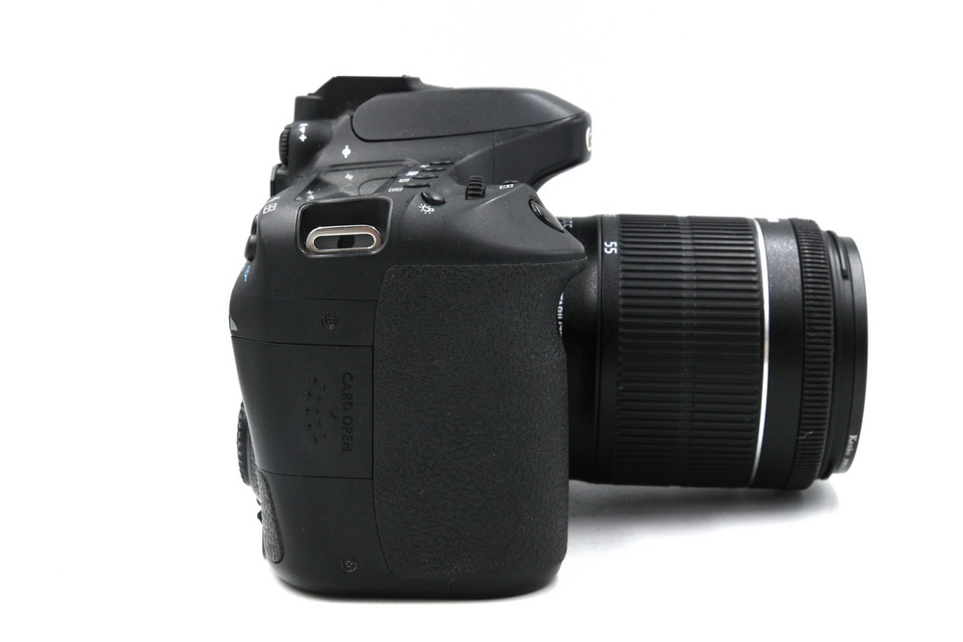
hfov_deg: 35.6
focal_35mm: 56
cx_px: 482
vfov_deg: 24.2
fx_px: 1498
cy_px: 321
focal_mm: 37.4
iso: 800
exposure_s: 1/125
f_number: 14
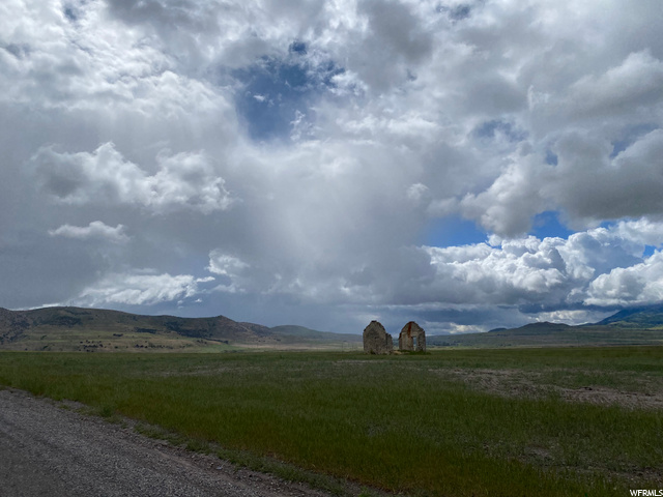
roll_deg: +1.4
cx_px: 332
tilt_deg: +11.3
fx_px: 498
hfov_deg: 67.3
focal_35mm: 26
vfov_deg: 53.1
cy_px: 248
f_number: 1.8
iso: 32
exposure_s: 1/10417
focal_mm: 4.25
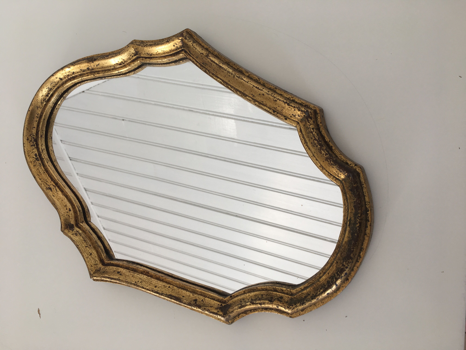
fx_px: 390
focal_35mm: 29
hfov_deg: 61.7
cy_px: 175
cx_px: 233
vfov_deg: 48.2
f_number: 2.2
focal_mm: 4.15
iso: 25
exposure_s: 1/50
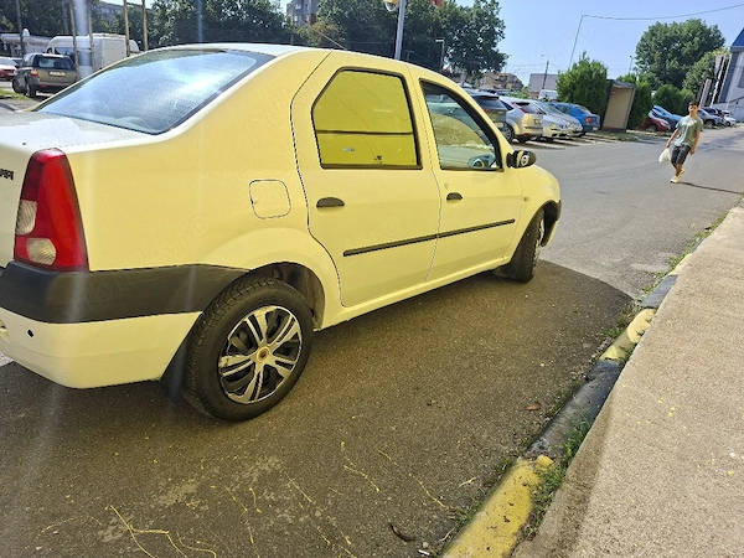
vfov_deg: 58.9
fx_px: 494
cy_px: 279
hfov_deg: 73.9
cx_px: 372
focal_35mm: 23
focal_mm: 5.54
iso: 50
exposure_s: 1/2500
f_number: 1.8
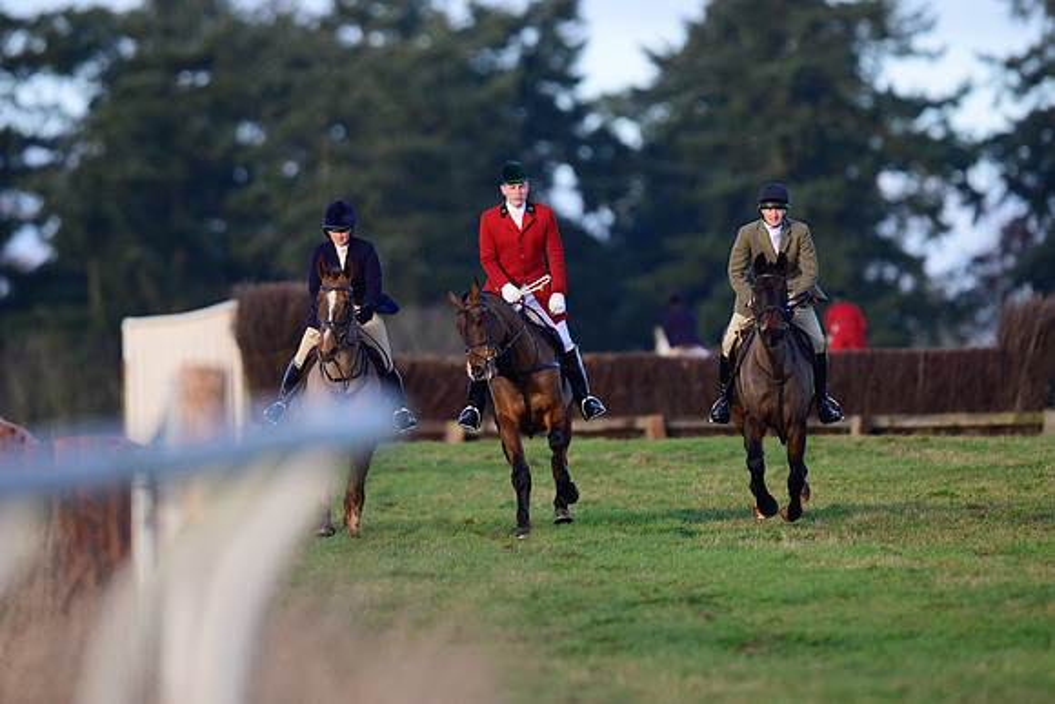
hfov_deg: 3.4
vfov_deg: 2.3
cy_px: 352
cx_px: 528
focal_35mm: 600
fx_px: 17587
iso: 400
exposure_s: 1/1000
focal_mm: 400
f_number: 4
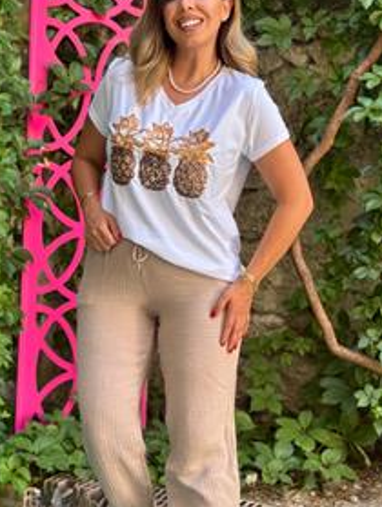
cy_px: 306
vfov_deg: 27.3
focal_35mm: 71
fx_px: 1042
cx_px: 195
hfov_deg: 20.8
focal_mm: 6.76
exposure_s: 1/121
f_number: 1.78
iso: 64
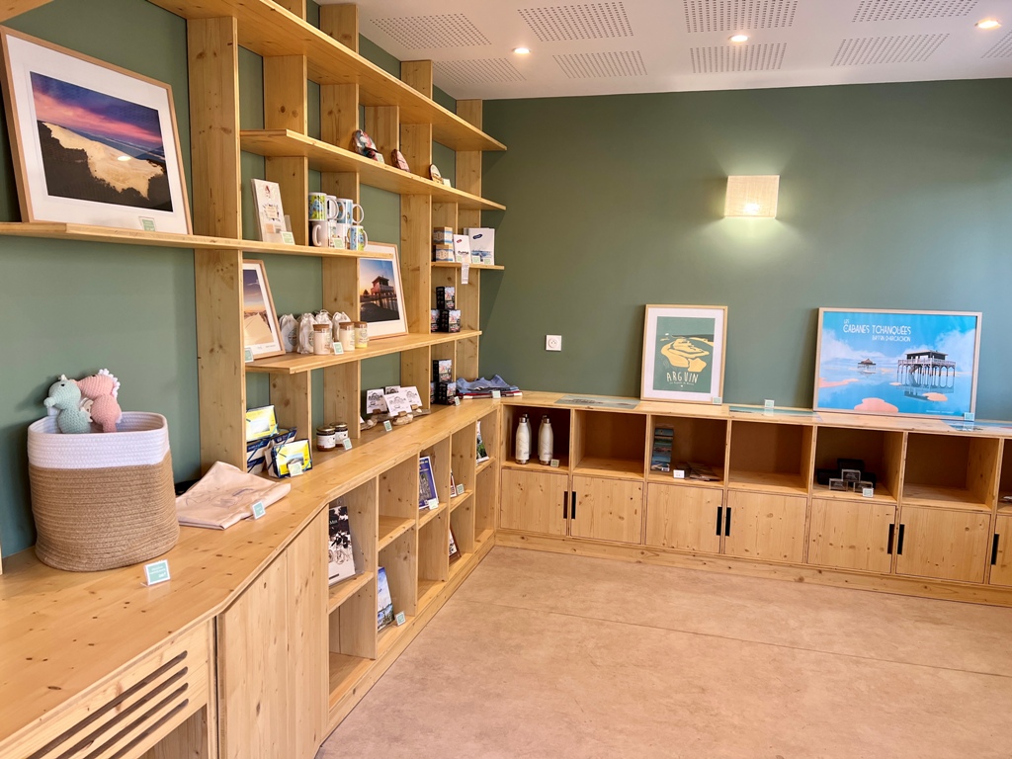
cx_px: 506
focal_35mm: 26
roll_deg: -1.0
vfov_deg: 53.1
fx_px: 760
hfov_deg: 67.3
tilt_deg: -7.4
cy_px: 380
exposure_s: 1/121
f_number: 1.5
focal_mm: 5.7
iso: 80
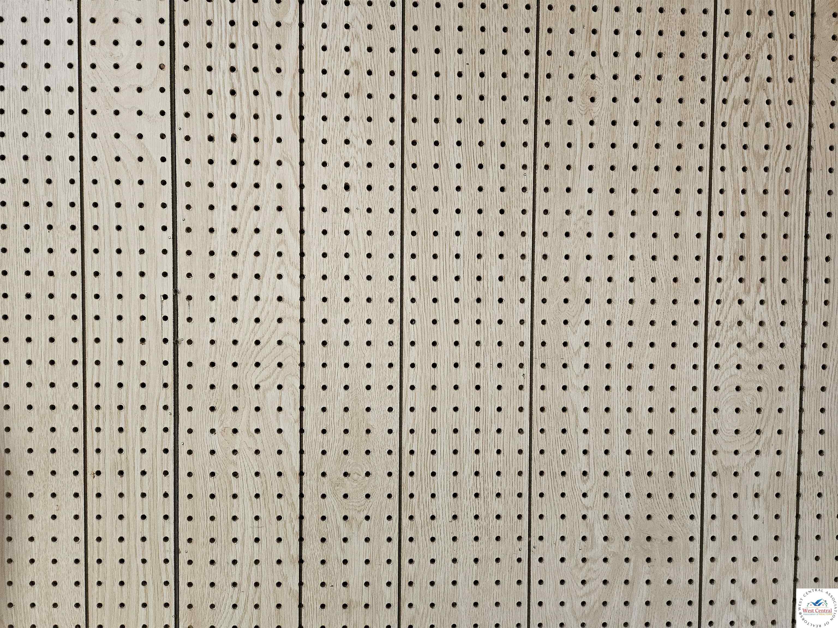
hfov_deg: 71.6
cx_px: 419
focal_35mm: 24
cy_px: 314
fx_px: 581
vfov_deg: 56.8
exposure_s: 1/120
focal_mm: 5
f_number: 1.8
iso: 200
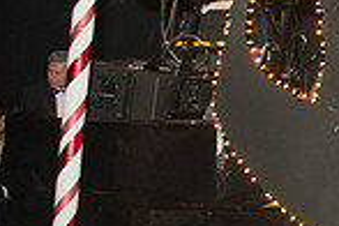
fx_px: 895
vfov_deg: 14.3
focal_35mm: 95
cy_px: 21
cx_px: 623
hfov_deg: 17.2
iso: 1600
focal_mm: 24
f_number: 2.8
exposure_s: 1/60
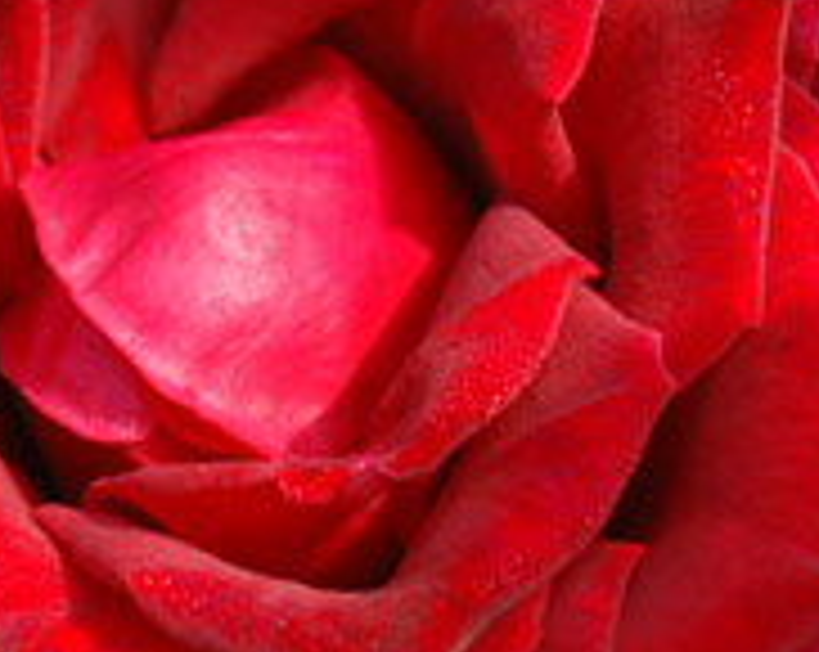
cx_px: 266
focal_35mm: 290
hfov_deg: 6.7
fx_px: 7025
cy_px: 396
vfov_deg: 5.3
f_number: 7.1
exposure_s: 1/200
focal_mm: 75
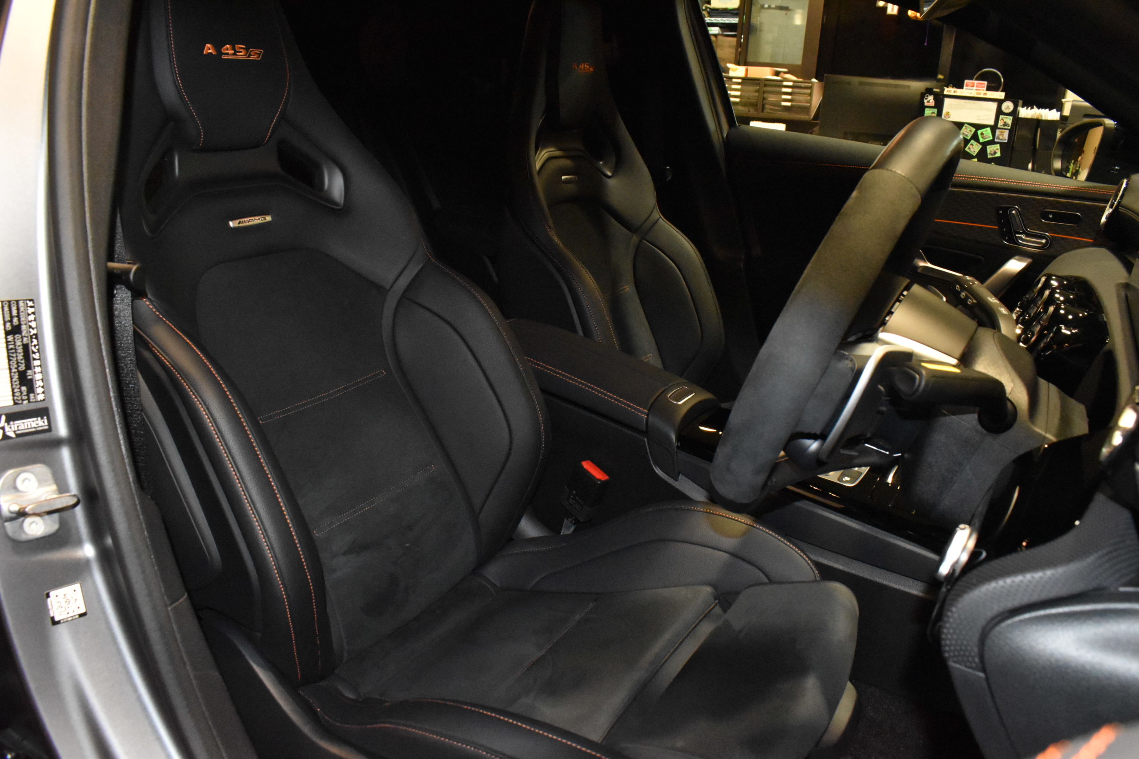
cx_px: 570
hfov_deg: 67.4
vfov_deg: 47.9
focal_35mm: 27
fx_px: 854
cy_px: 380
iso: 6400
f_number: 8
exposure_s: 1/60
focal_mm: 18
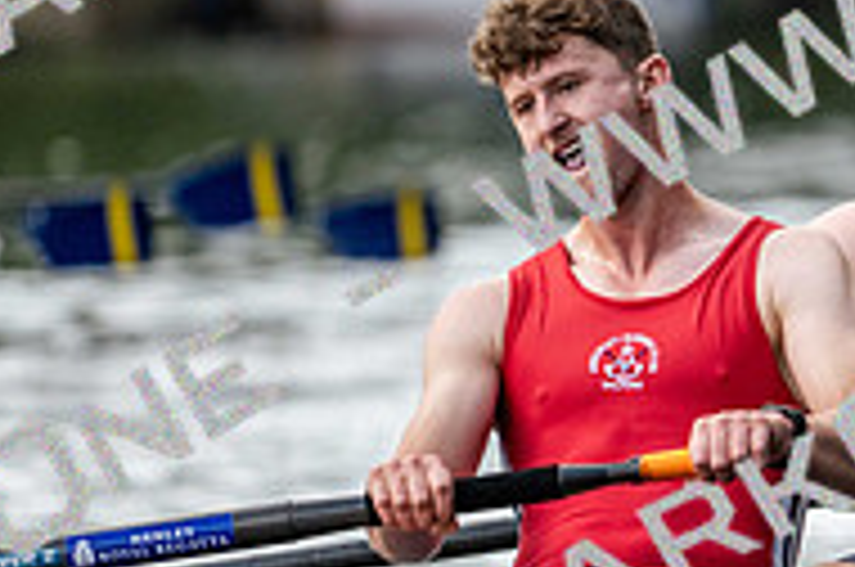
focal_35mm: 1222
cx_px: 1026
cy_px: 266
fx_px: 28973
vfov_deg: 1.1
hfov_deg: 1.7
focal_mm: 400
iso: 900
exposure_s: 1/2500
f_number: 4.5
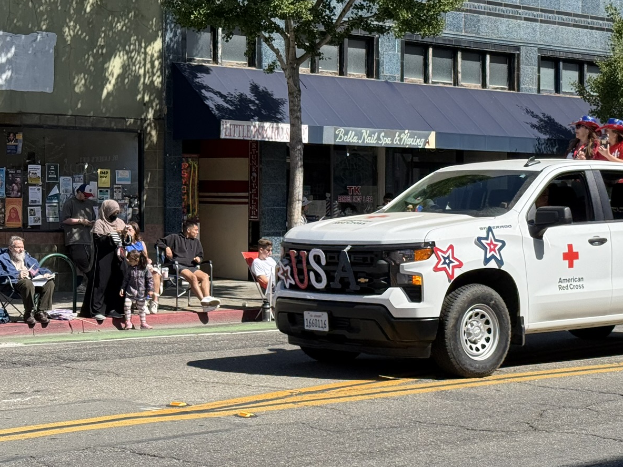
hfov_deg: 23.4
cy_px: 242
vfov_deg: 17.8
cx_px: 445
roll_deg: -0.3
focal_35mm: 83
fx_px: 1494
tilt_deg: -1.7
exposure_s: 1/3534
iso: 64
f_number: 1.78
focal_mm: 6.76
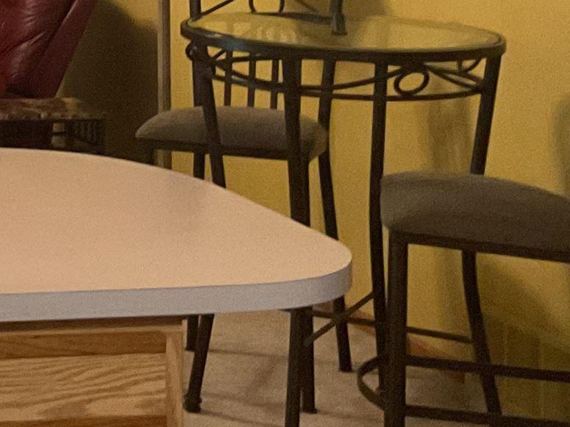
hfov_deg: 15.5
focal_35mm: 115
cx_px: -341
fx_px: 1893
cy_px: -159
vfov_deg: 12.4
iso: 250
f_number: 1.8
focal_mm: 3
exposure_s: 1/50
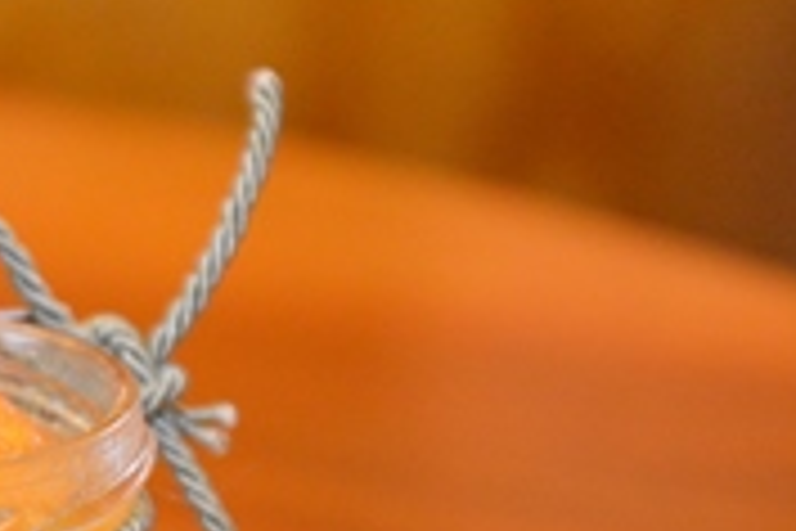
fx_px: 5638
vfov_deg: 5.4
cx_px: -387
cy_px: 724
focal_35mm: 255
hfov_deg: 7.9
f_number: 2.8
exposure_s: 1/60
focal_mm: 50
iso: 2000
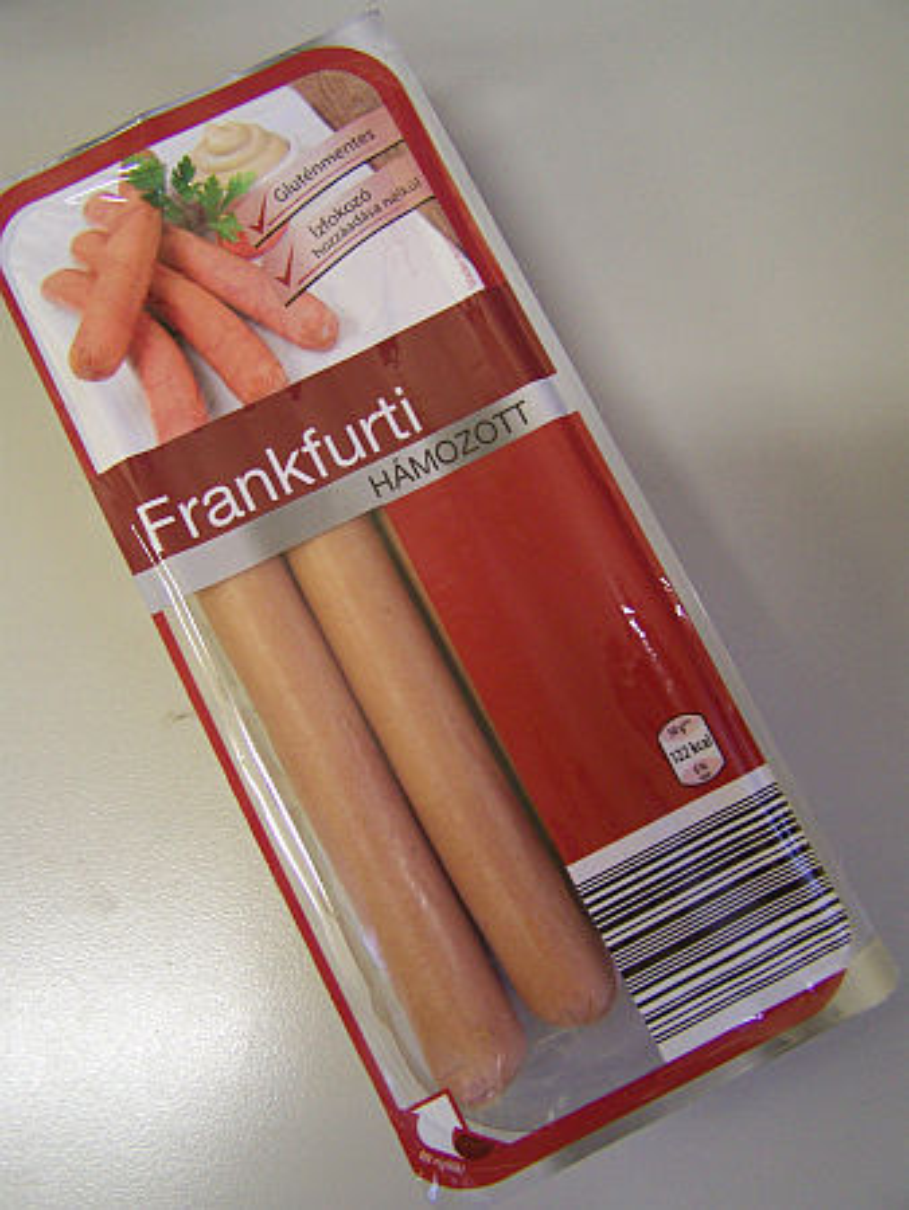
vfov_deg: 49.0
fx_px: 1329
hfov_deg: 37.8
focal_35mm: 38
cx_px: 454
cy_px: 605
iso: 160
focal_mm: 6.3
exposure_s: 1/15
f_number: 2.8
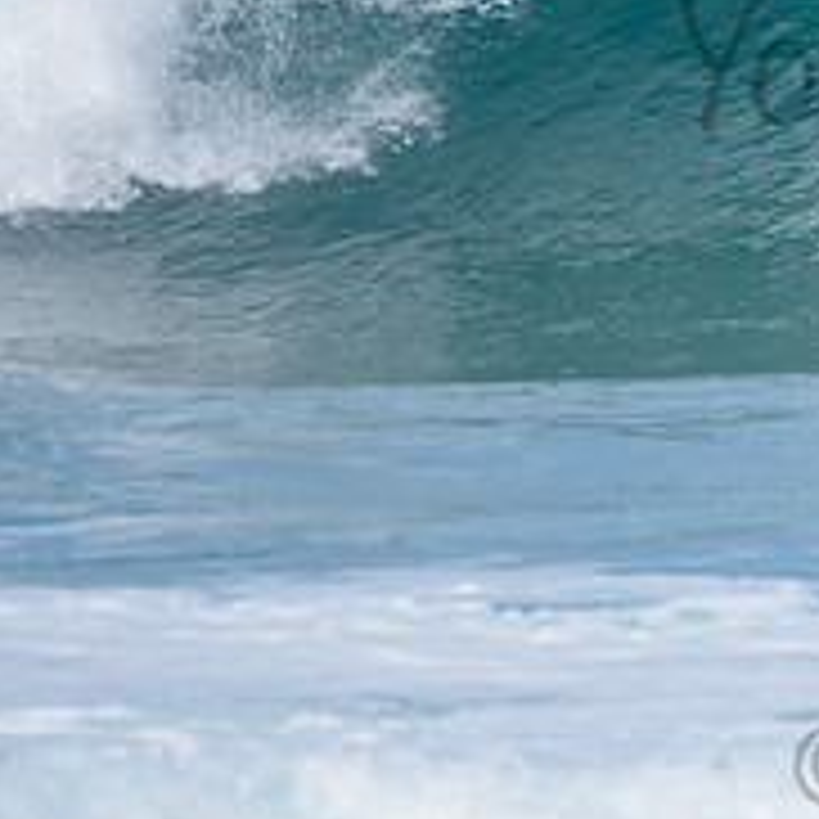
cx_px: 1143
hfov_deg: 1.3
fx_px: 36324
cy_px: 20
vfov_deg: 1.3
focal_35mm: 1357
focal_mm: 500
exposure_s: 1/2500
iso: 250
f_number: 6.3
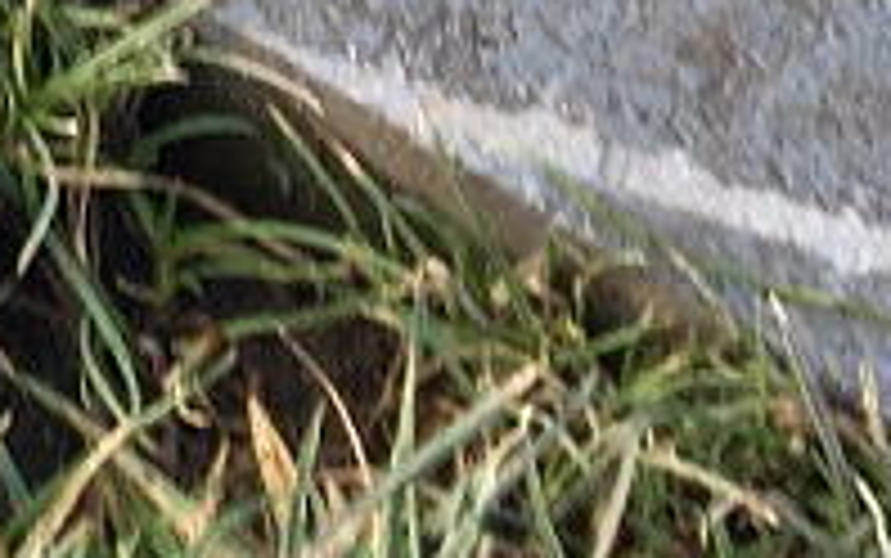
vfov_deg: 6.5
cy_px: -1022
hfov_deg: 10.0
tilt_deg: -34.9
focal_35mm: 188
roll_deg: -0.6
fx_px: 4568
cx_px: -1125
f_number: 2.2
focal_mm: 4.15
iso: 25
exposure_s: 1/102
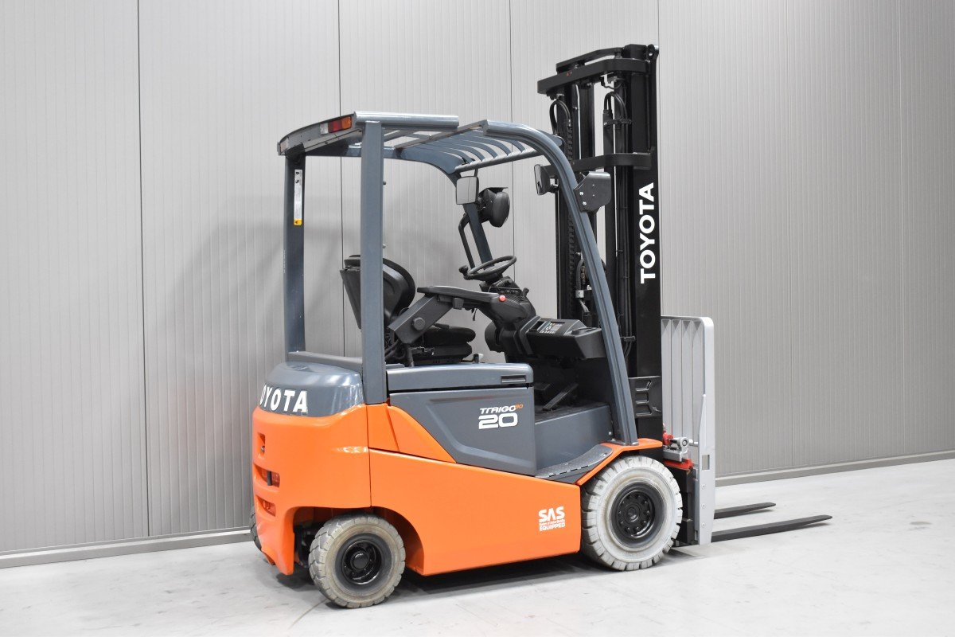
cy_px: 318
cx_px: 478
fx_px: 1154
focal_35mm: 44
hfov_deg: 45.0
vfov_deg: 30.8
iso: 1600
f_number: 5
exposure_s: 1/25
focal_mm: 29
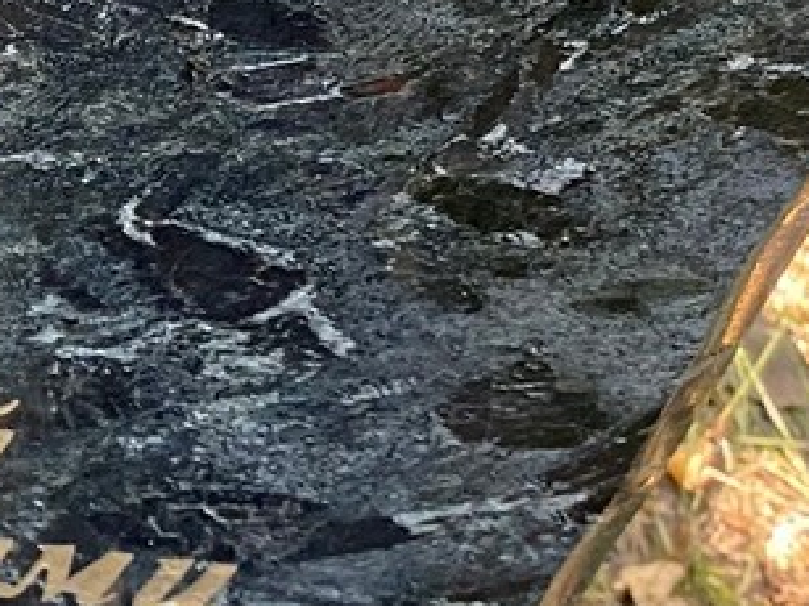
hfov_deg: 14.1
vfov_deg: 11.9
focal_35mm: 122
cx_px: -711
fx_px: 2850
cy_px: -66
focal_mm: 4.25
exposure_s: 1/60
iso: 125
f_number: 1.8
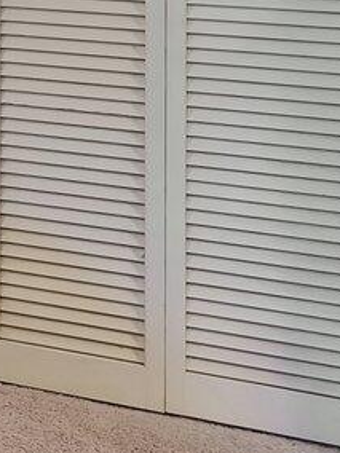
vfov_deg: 16.8
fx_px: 1454
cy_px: -118
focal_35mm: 111
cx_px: -1018
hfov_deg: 8.0
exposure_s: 1.3
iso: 100
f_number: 5.6
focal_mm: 16
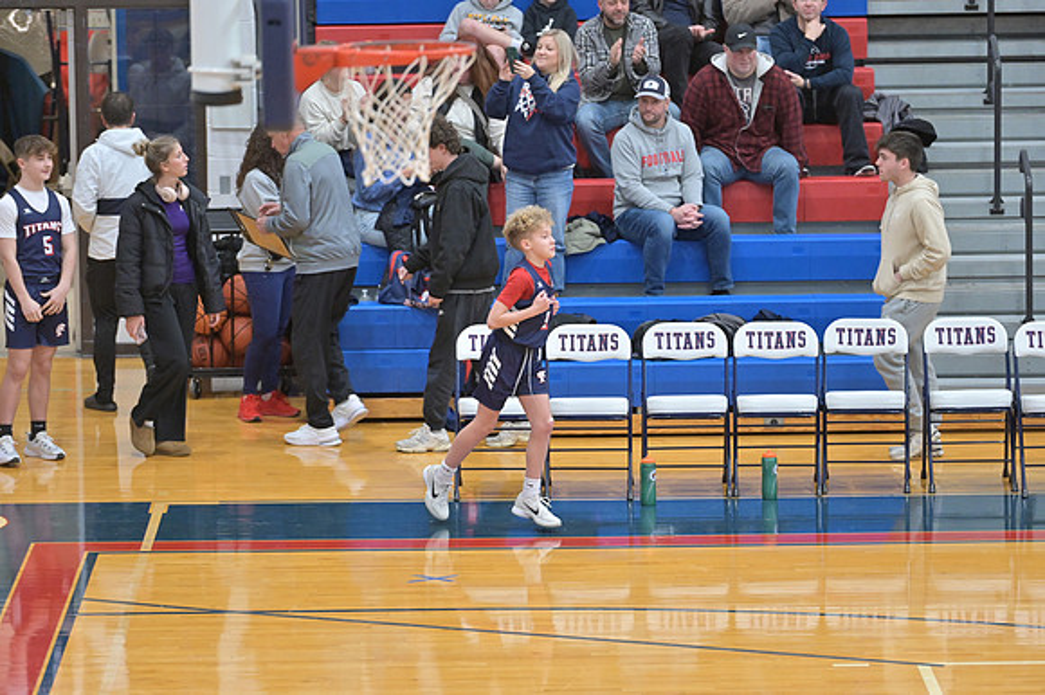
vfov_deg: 6.9
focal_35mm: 200
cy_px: 348
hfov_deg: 10.3
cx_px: 522
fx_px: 5802
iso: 4000
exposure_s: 1/400
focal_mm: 200
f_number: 4.5
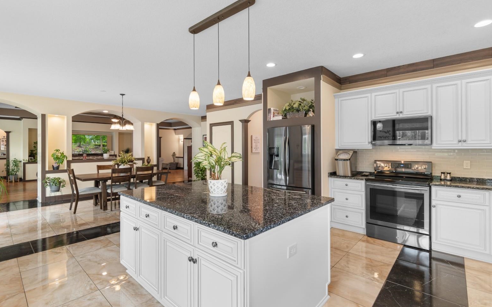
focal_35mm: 16
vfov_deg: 71.1
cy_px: 141
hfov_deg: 97.8
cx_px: 236
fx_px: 215
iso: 100
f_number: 4.5
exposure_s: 1/1.25
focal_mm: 10
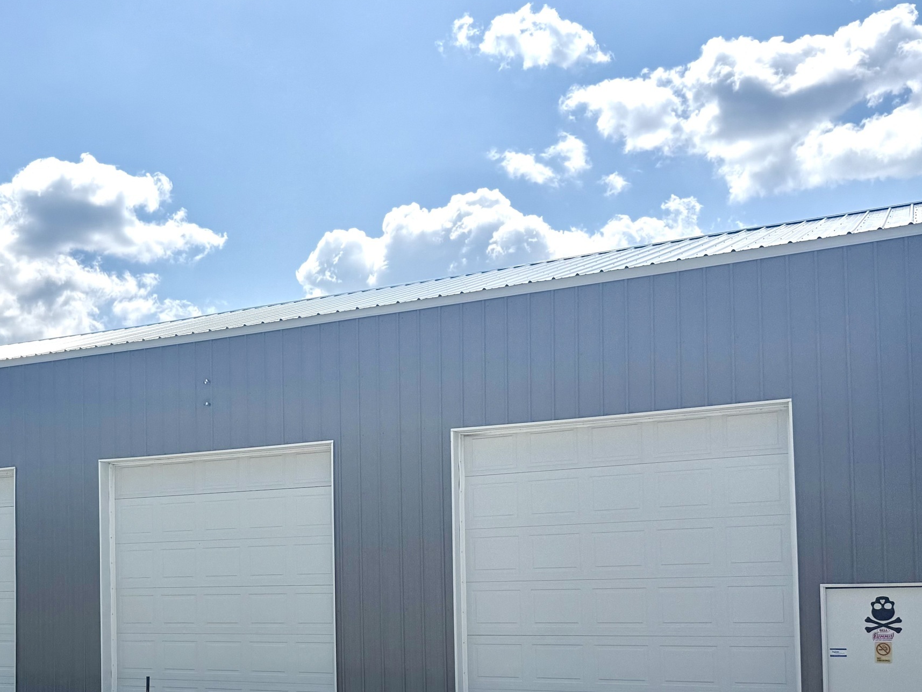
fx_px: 1145
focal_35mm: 43
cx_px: 280
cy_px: 565
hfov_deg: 43.0
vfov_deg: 32.6
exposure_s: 1/11905
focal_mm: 6.76
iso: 80
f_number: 1.78
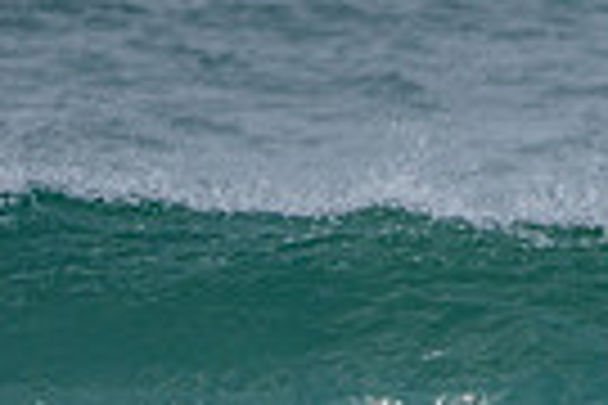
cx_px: 495
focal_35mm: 2151
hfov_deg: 1.0
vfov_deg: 0.6
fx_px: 36325
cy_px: 596
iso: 220
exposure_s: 1/2000
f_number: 5.6
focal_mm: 500
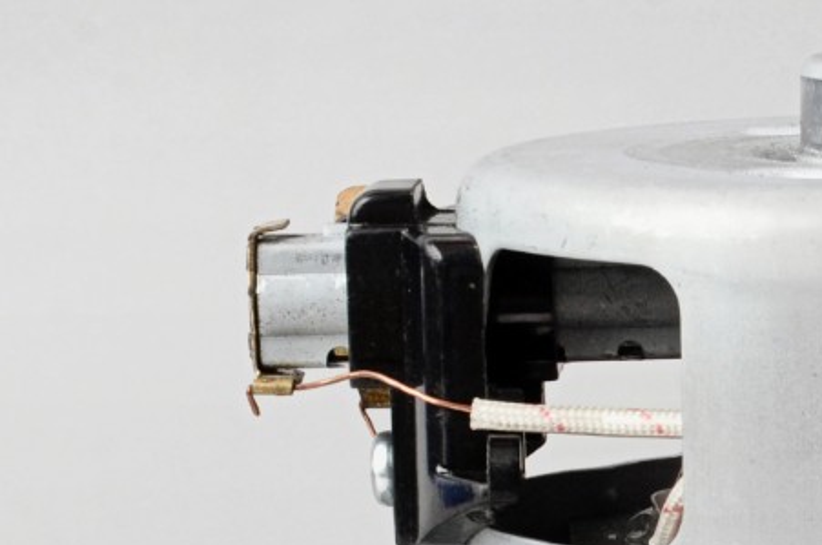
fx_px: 6063
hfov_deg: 7.7
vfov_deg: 5.1
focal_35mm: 266
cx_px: 889
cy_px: 676
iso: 200
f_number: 18
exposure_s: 1/80
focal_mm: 50
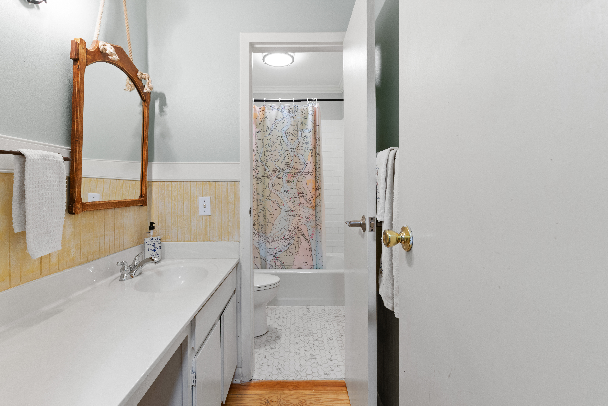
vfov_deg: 70.5
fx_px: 287
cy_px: 203
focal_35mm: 17
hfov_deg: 93.3
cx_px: 304
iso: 250
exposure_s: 1/1.67
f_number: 8
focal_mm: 17
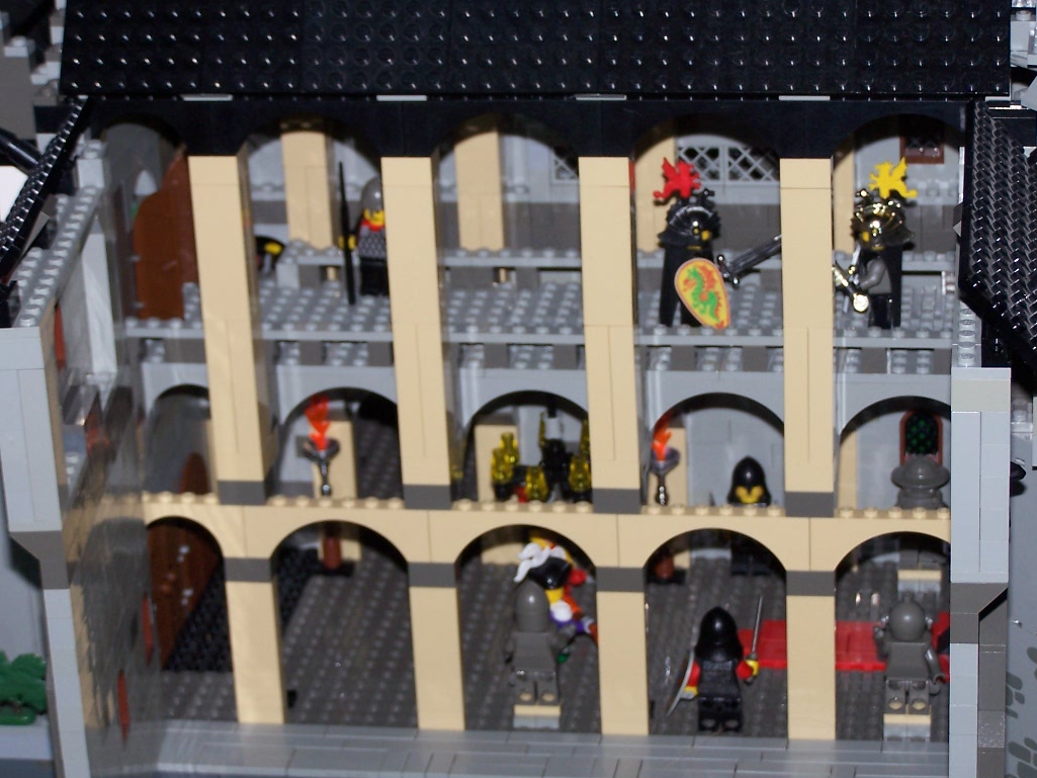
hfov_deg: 17.9
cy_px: 379
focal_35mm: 110
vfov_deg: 13.5
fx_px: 3296
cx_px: 574
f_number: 3.2
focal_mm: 15.6
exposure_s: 1/90
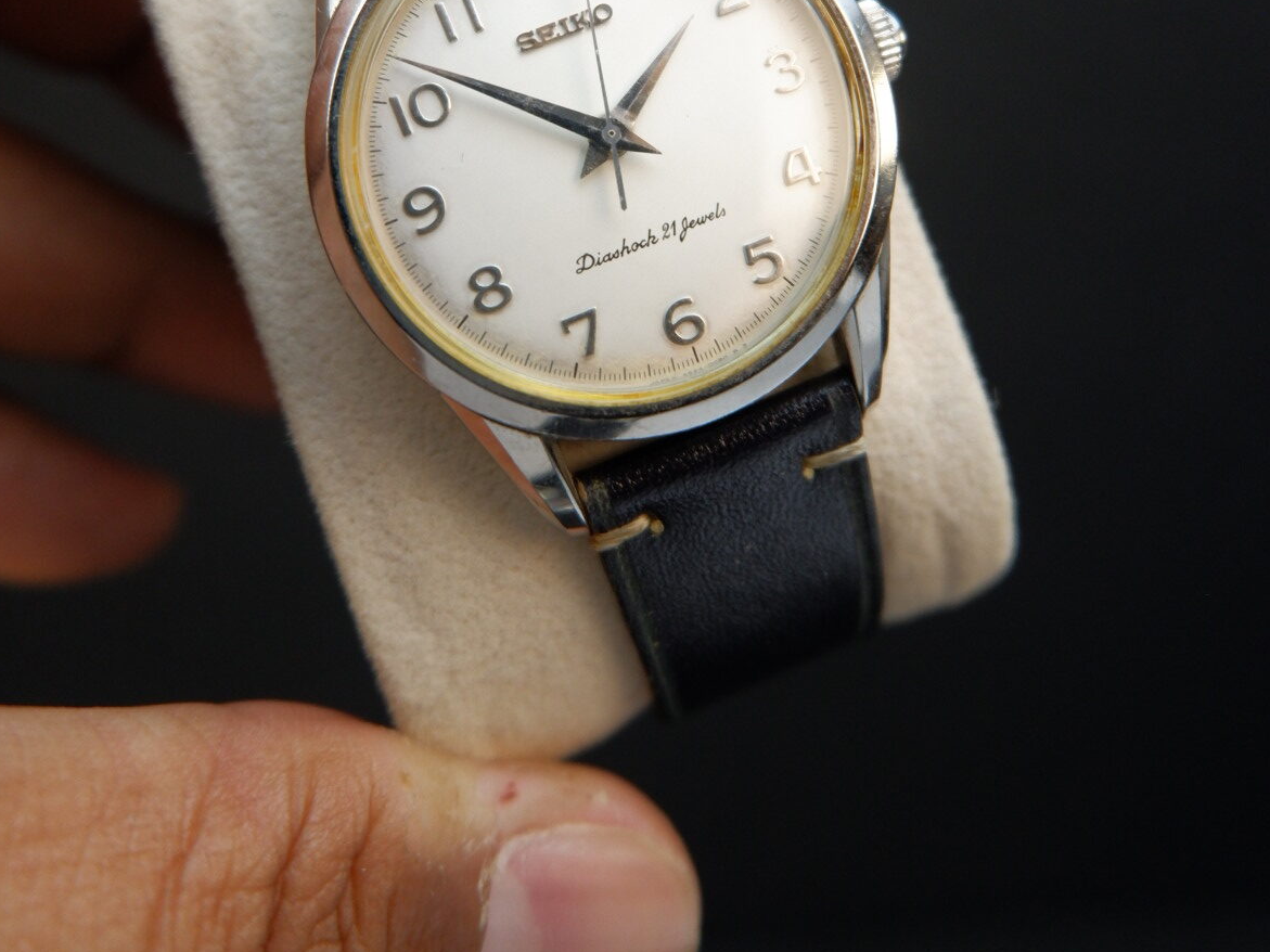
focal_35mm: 35
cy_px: 142
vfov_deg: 38.6
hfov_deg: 52.6
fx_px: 1284
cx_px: 630
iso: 640
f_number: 4
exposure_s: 1/100
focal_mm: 16
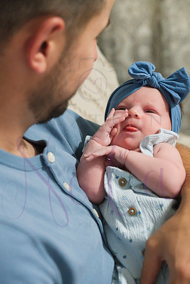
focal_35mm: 68
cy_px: 143
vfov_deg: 29.6
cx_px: 95
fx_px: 538
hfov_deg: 20.0
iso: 3200
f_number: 4.5
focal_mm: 67
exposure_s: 1/200
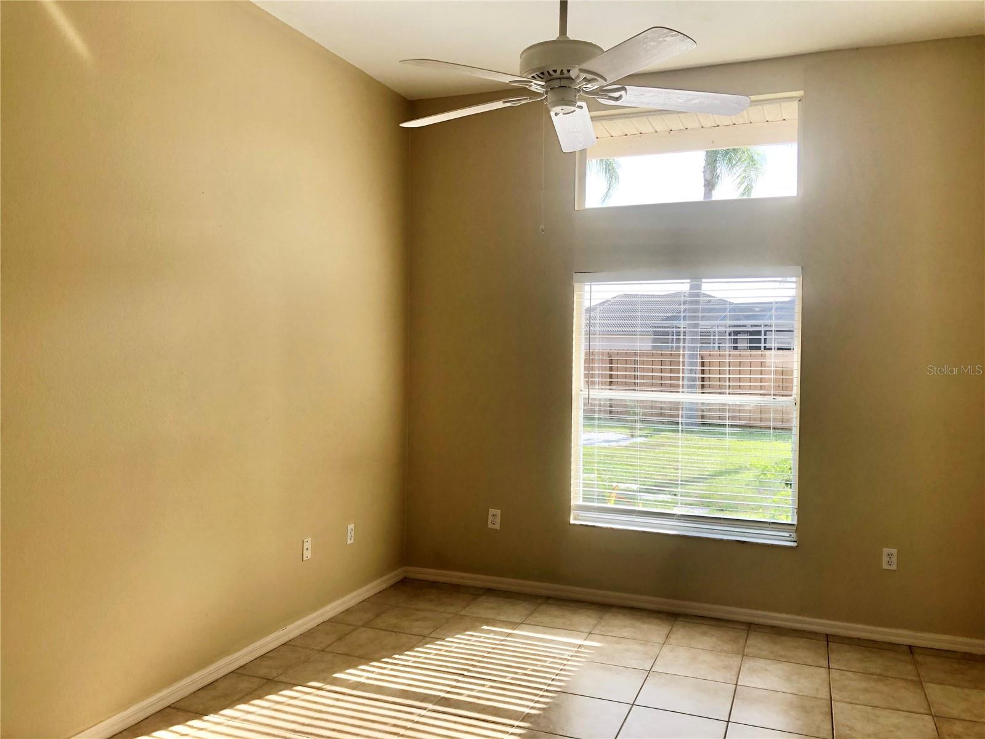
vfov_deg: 49.7
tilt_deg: -1.6
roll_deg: -1.6
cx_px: 492
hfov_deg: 63.4
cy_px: 370
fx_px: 797
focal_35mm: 28
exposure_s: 1/190
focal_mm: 3.99
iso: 20
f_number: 1.8
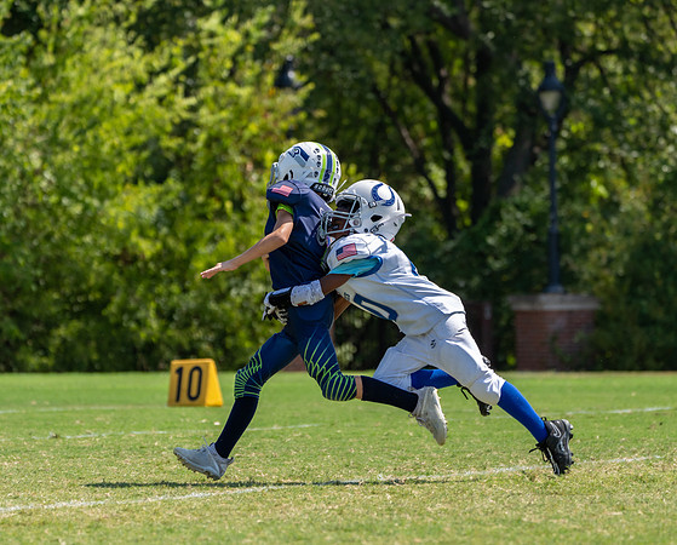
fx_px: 5012
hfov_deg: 7.7
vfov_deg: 6.2
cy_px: 301
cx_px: 346
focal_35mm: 250
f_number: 5.6
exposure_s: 1/1250
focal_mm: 196
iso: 320
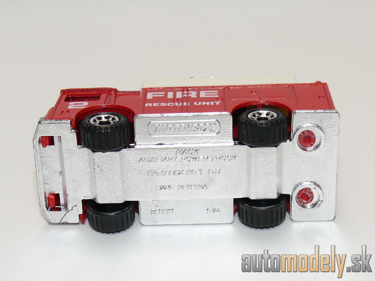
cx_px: 188
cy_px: 140
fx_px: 964
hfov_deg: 22.0
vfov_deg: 16.6
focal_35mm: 89
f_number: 4
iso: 100
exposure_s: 1/30
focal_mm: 12.5
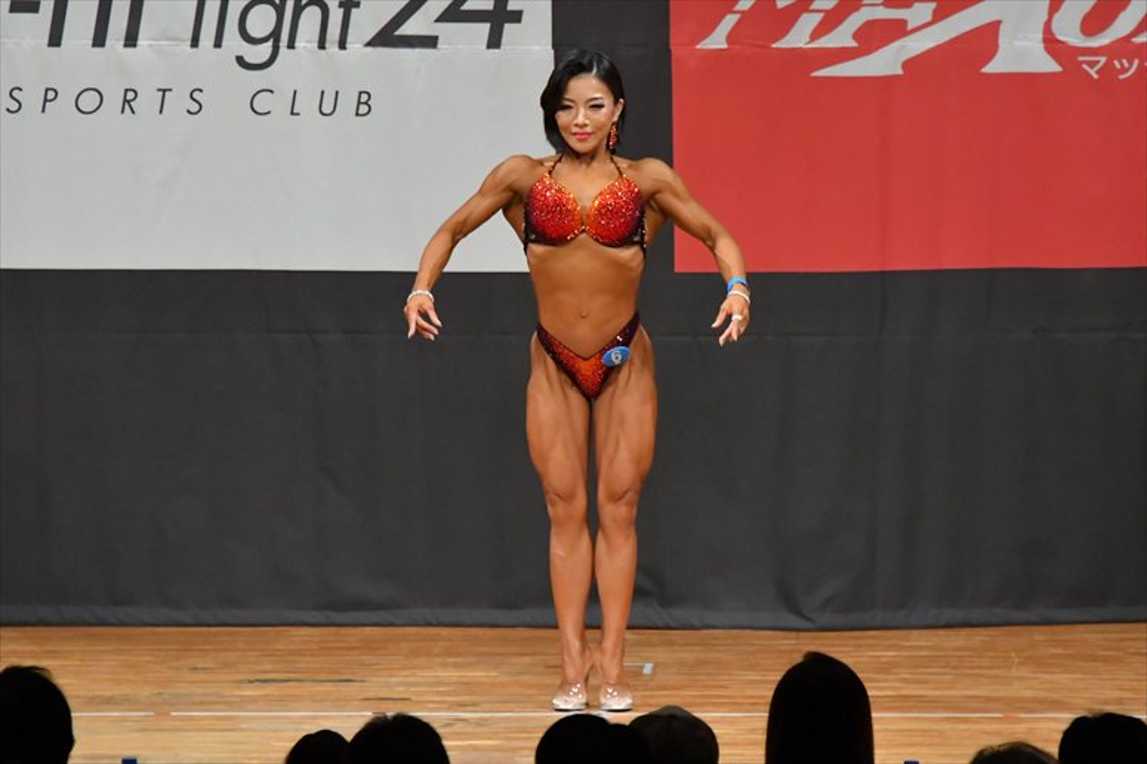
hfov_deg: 6.5
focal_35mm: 315
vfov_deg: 4.4
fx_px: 10031
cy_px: 382
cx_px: 574
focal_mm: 210
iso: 7200
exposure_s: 1/400
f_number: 5.6
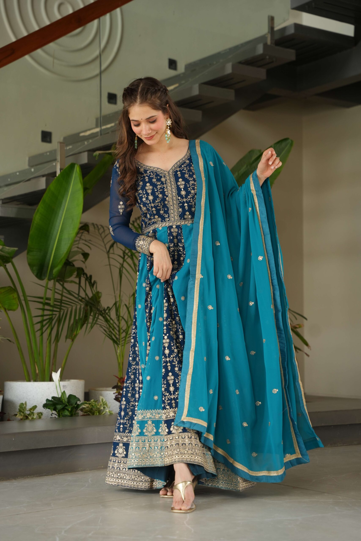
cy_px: 270
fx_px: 970
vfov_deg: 31.2
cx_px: 180
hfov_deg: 21.1
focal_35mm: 64
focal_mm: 64.5
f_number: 3.5
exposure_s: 1/200
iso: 400
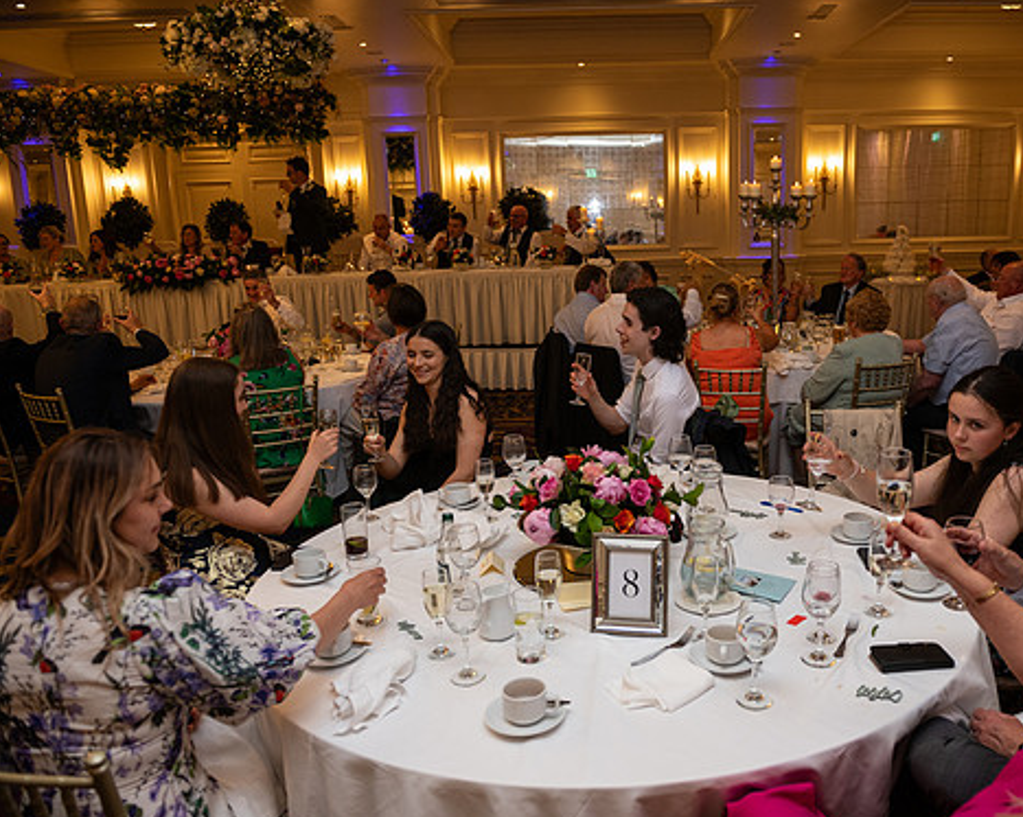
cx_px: 618
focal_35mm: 28
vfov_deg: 51.5
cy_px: 413
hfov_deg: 61.7
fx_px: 847
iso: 640
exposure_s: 1/160
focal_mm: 24
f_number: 3.5
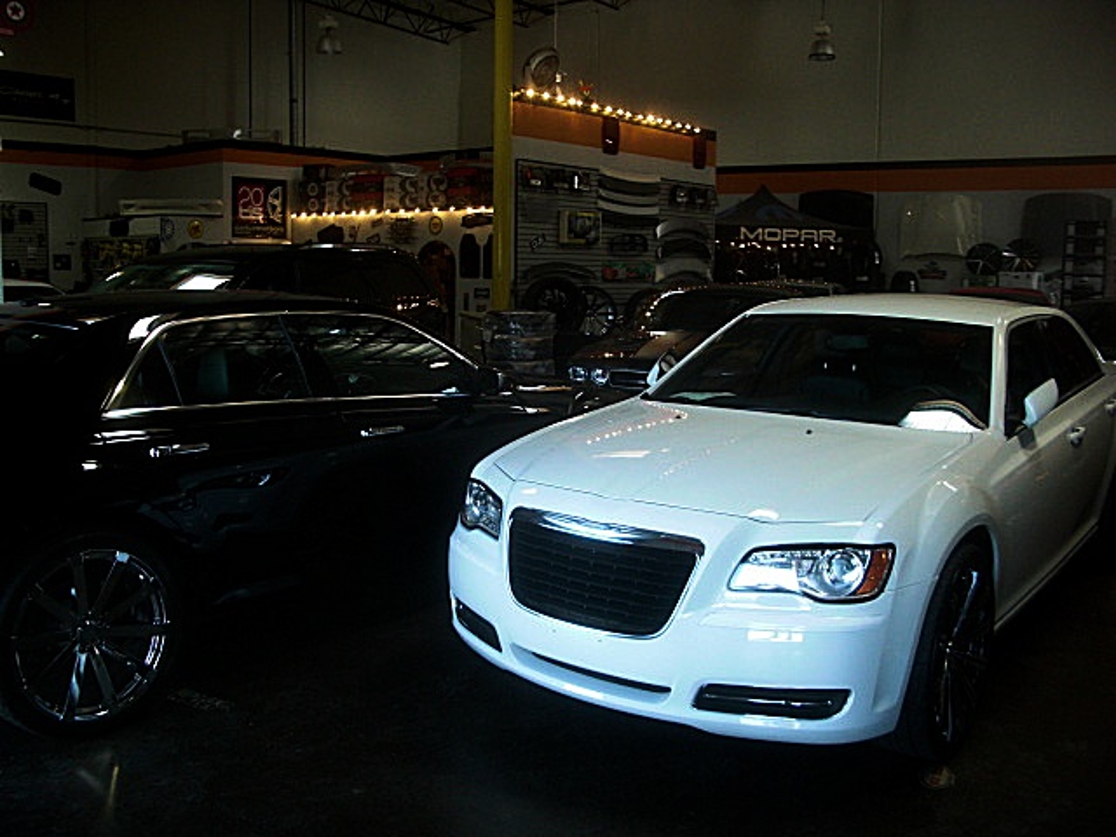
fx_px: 1161
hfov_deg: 51.4
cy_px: 418
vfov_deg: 39.7
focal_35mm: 36
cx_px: 558
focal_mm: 6.3
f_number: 2.8
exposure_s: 1/80
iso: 200
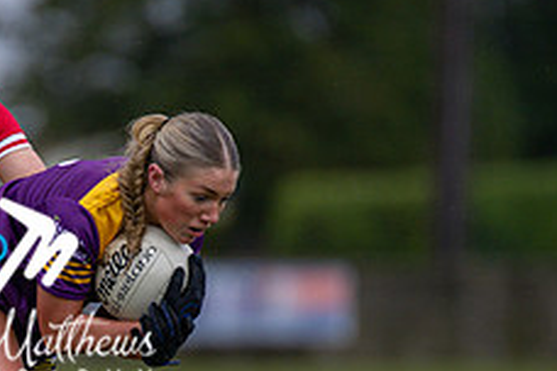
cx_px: -10
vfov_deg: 1.3
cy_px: 470
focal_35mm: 1034
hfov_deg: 2.0
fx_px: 15997
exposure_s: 1/1000
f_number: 2.8
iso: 450
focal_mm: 300
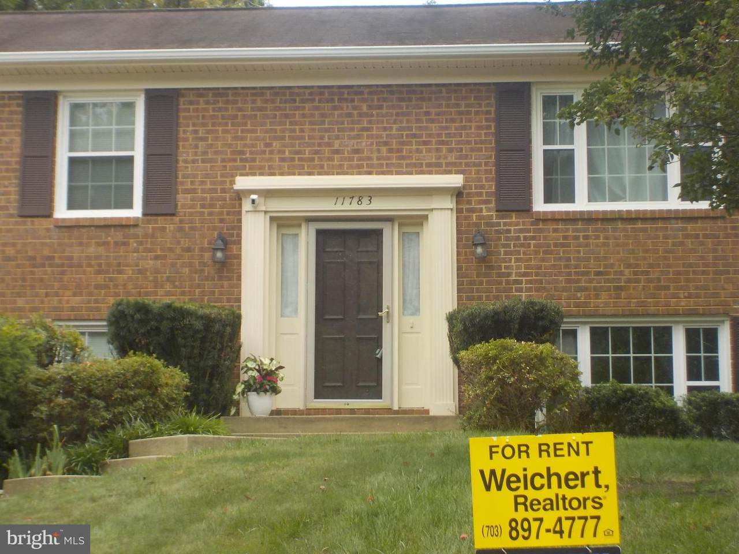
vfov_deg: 16.4
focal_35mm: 90
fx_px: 1921
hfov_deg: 21.8
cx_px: 370
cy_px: 277
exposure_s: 1/160
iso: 125
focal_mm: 12.3
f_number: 5.9
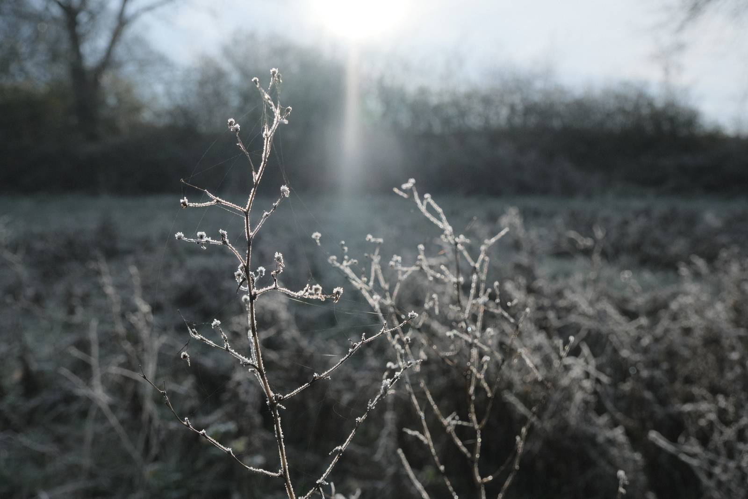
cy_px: 250
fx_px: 810
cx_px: 374
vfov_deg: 34.2
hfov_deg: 49.5
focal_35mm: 39
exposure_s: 1/4000
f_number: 5.6
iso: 640
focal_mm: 26
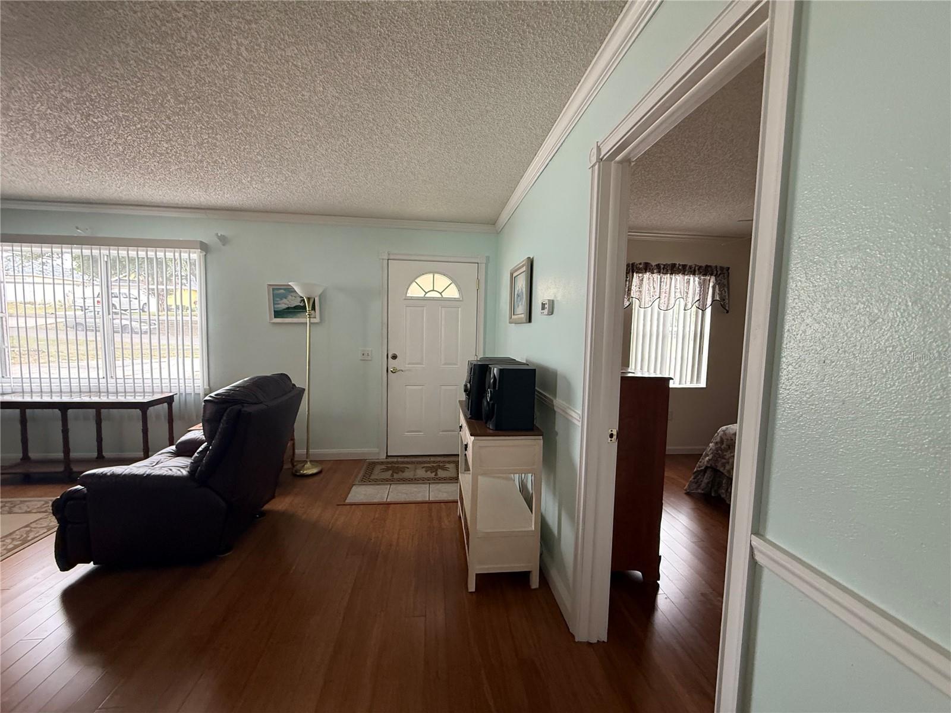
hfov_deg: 102.1
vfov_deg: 85.7
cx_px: 476
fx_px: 385
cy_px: 356
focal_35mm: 14
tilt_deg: -2.9
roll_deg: -1.1
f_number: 2.2
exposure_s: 1/95
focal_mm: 2.22
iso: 320
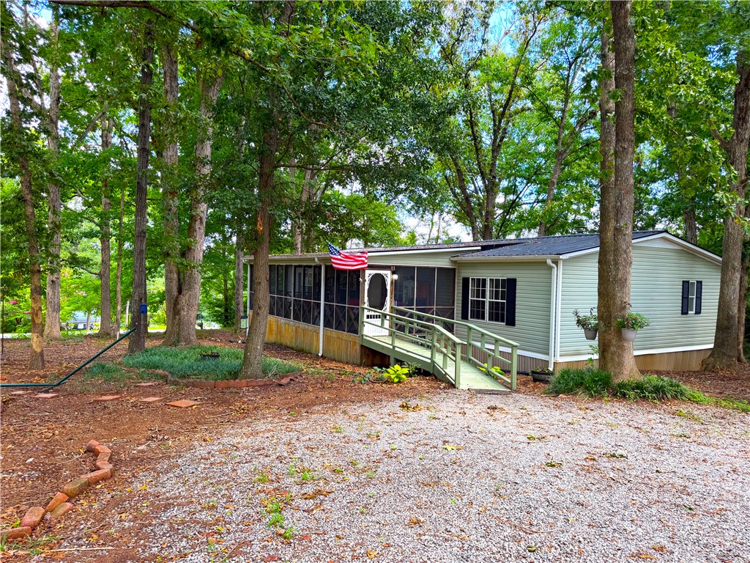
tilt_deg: -0.8
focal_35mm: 24
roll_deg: -1.8
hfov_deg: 71.6
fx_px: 520
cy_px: 282
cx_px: 375
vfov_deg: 56.8
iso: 80
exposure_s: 1/172
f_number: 1.78
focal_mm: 6.76
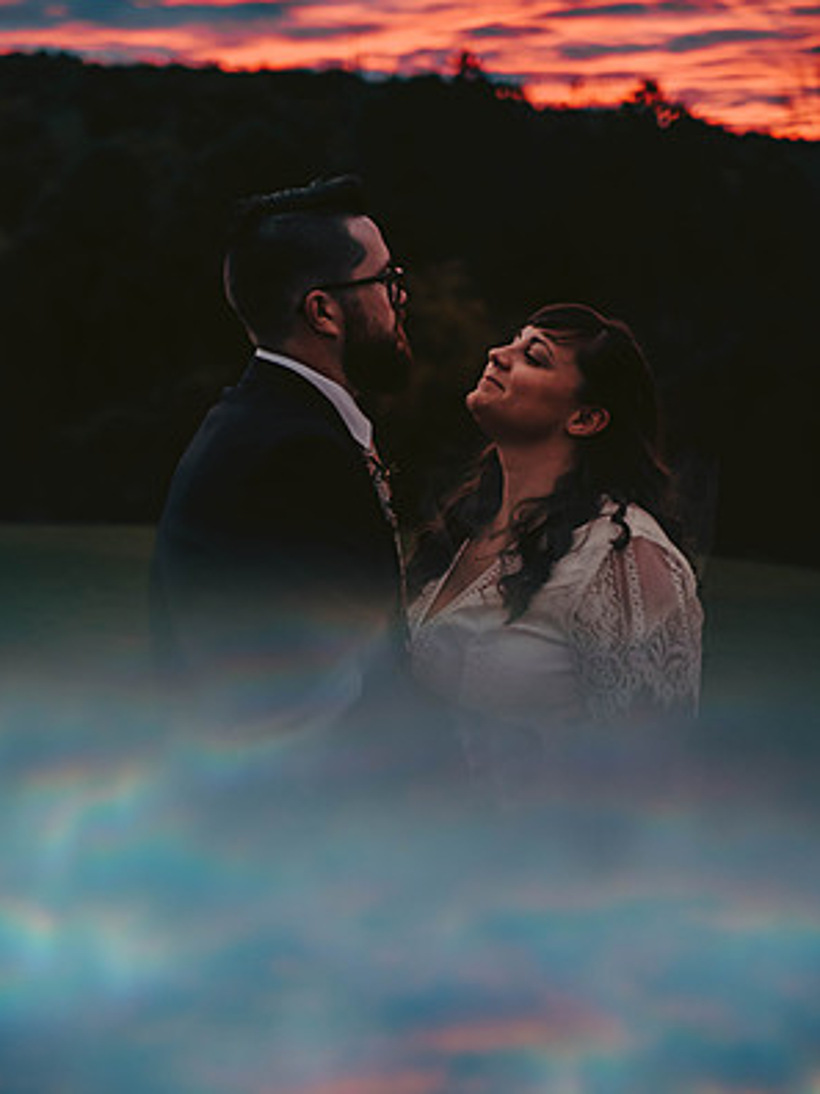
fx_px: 2590
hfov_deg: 18.0
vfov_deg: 23.8
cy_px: 522
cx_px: 409
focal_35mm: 82
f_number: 2.8
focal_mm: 75
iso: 1250
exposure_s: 1/100
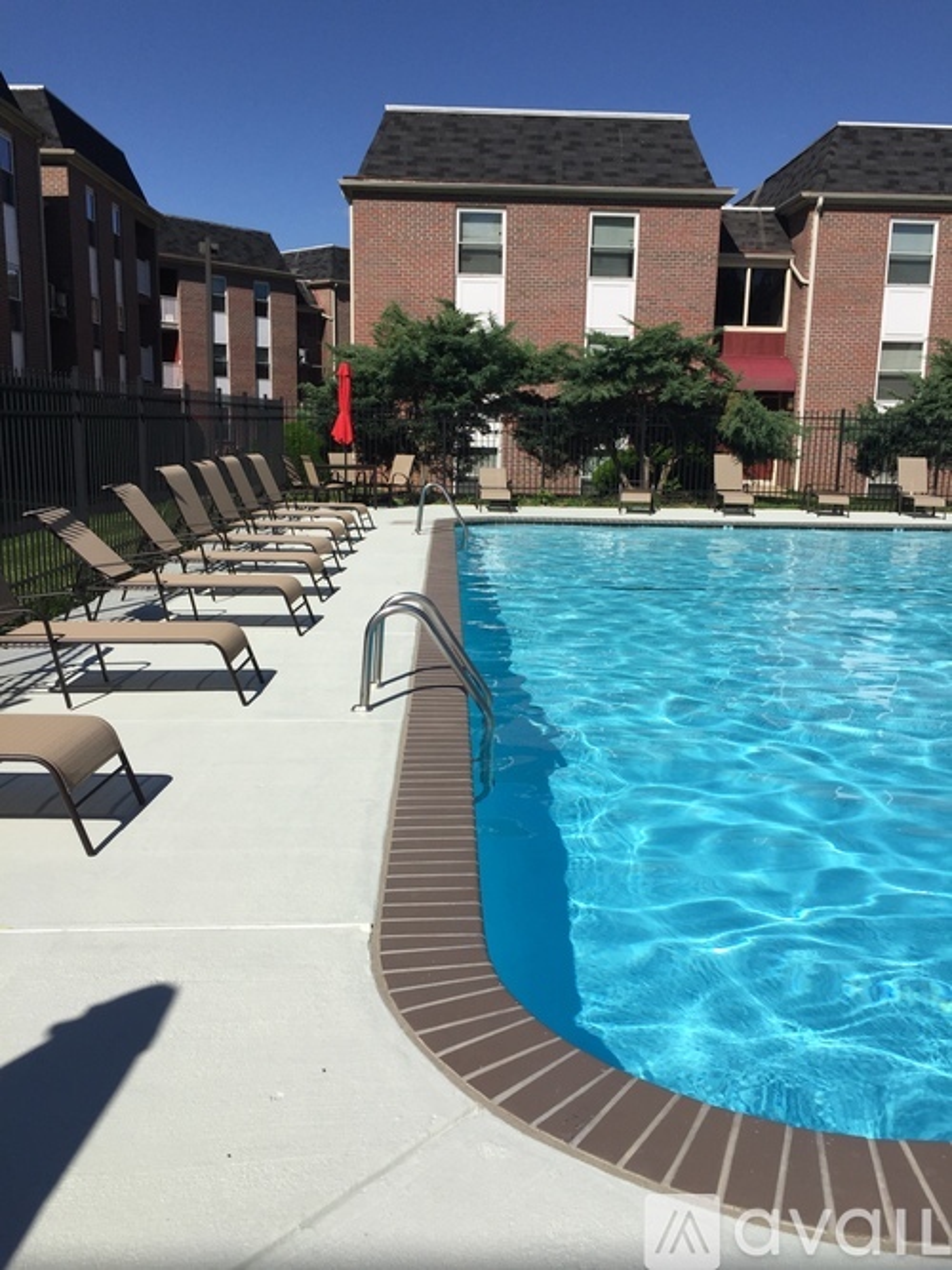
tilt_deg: -11.1
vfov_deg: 61.7
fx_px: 1064
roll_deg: -2.4
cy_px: 635
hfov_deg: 48.2
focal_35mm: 29
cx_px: 476
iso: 32
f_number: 2.2
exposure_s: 1/4405
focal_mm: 4.15
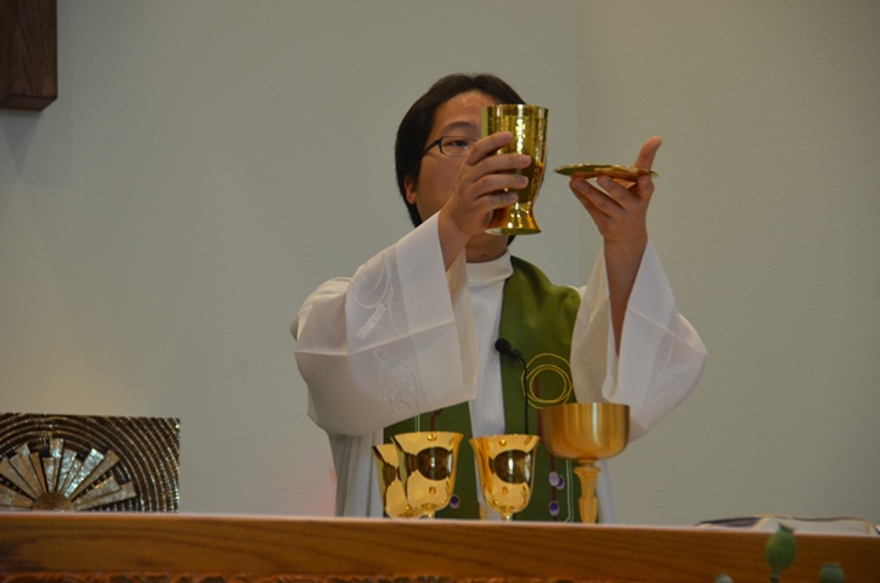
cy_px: 292
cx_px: 440
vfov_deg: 8.1
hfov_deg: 12.3
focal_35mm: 168
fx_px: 4098
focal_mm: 112
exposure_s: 1/50
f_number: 5.3
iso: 800
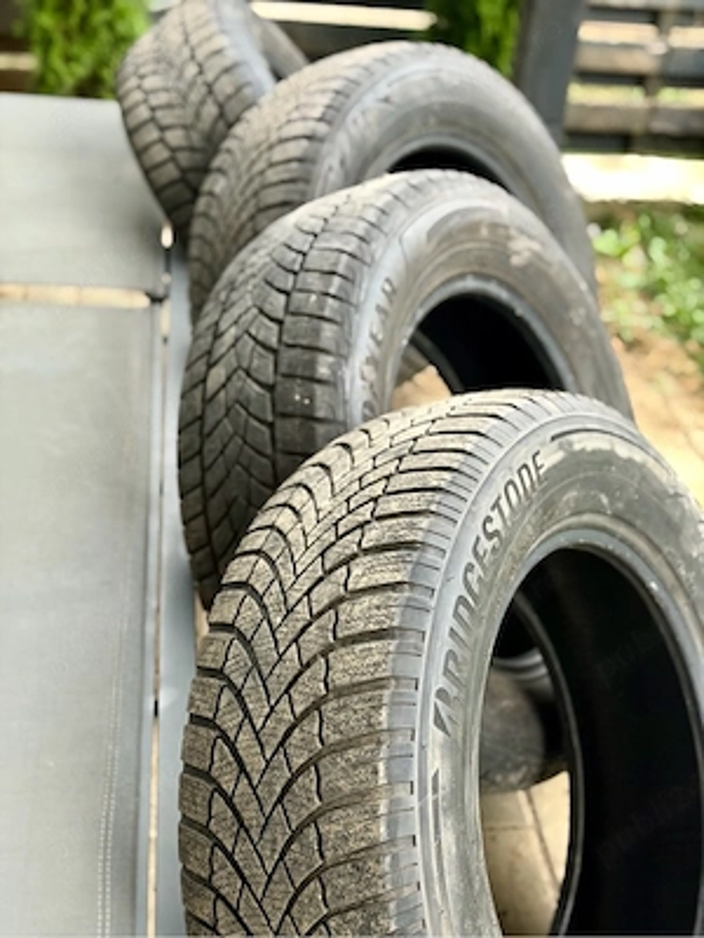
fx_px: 1302
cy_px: 469
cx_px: 352
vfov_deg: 39.7
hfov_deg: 30.3
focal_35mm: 48
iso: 400
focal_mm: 6.76
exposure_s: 1/40
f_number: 1.78
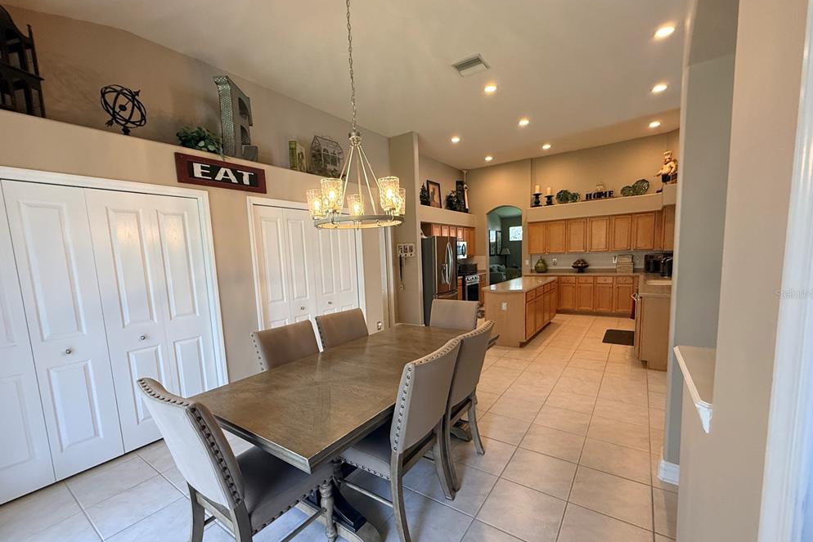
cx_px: 406
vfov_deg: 77.2
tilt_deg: -6.6
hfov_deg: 100.4
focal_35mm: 15
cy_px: 293
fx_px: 339
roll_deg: +1.8
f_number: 2.2
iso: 400
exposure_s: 1/120
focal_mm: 2.22
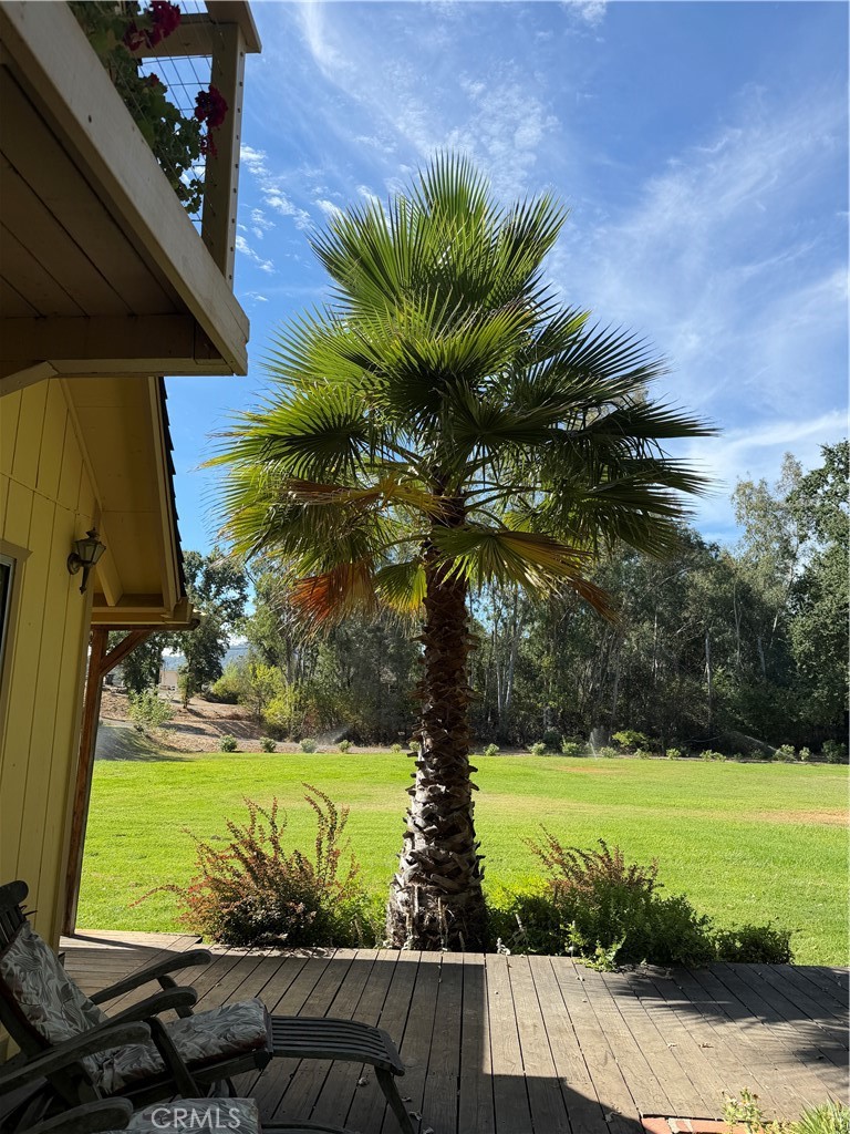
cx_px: 425
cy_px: 567
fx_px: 786
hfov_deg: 56.8
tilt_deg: +13.4
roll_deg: -0.2
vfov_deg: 71.6
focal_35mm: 24
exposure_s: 1/2801
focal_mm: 6.76
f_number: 1.78
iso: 80
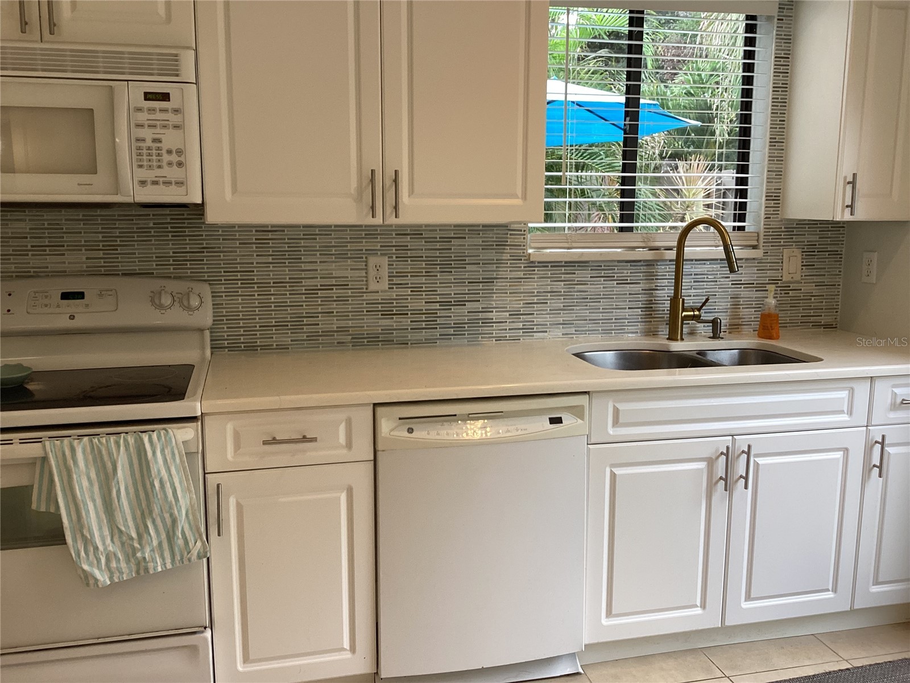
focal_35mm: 31
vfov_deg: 45.4
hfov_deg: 58.4
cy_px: 342
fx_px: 815
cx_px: 455
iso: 80
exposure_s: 1/60
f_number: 2.4
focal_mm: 3.3
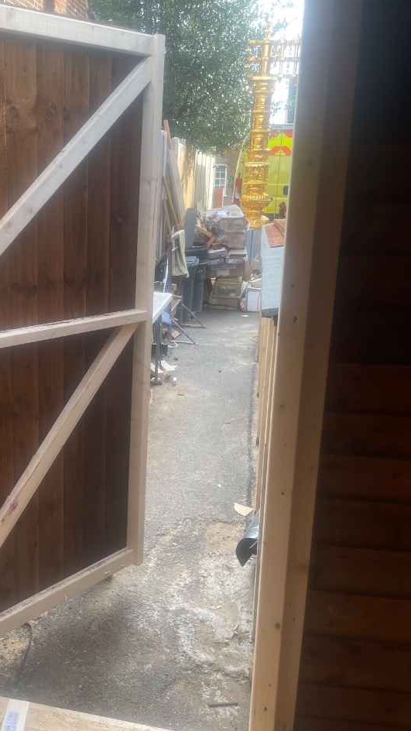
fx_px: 697
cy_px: 337
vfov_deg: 55.2
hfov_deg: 31.7
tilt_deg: -12.6
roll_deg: +0.1
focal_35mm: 36
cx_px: 65
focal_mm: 4.2
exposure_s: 1/128
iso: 32
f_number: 1.6
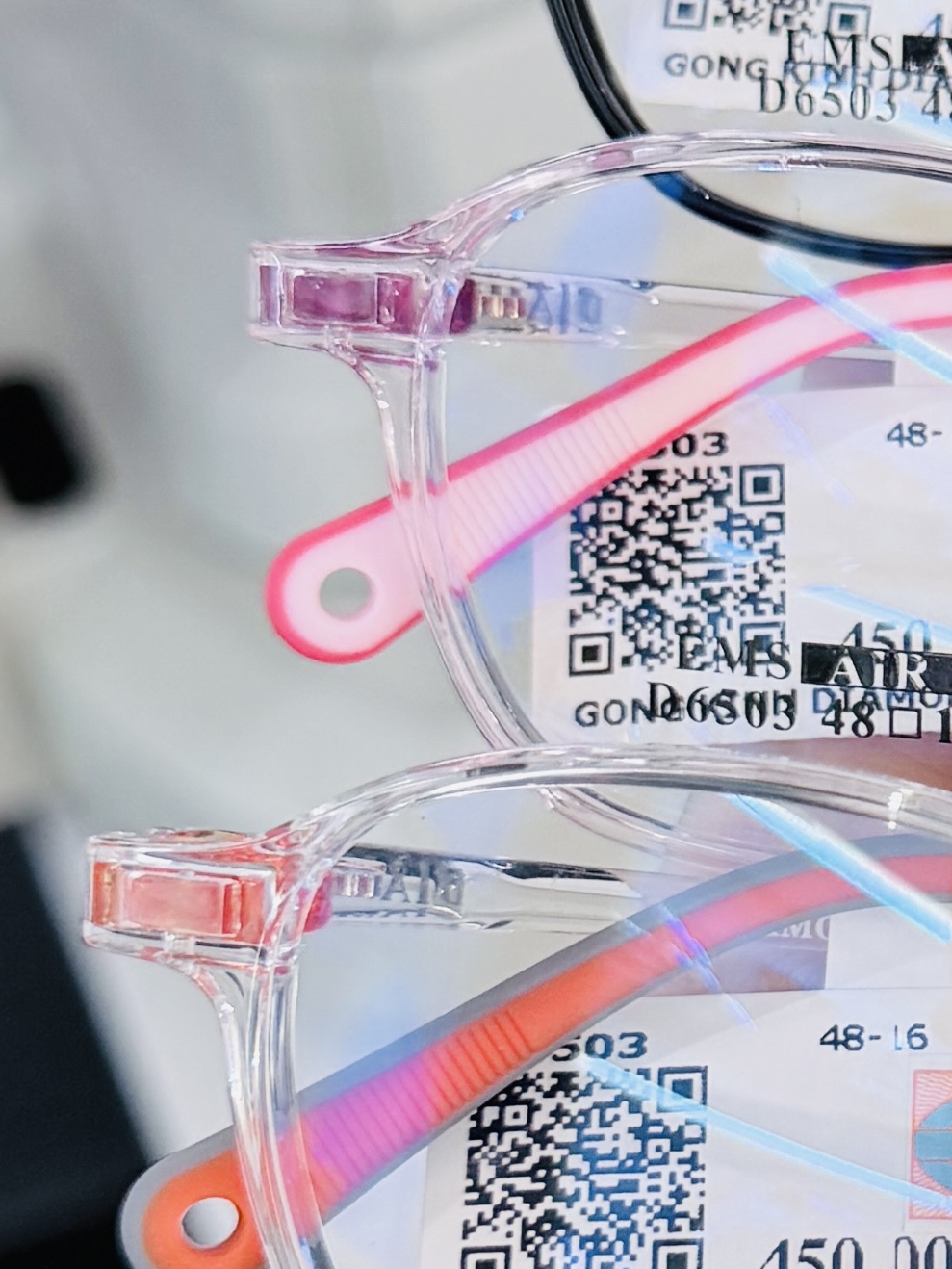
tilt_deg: -45.7
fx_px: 3812
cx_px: 1311
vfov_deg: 18.9
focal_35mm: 104
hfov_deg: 13.6
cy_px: 775
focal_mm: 6.76
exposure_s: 1/100
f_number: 1.78
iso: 160
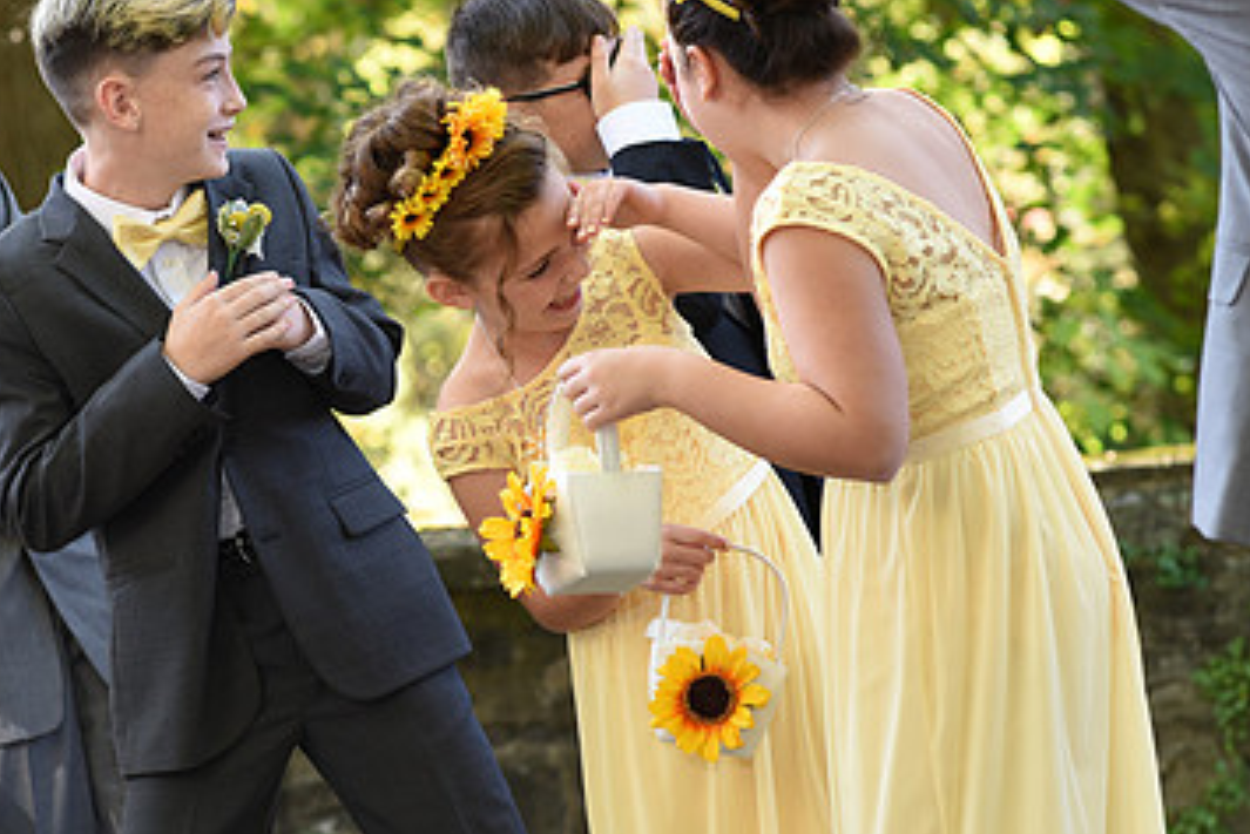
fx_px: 4828
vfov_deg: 9.9
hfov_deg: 14.7
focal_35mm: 139
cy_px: 361
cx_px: 261
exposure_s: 1/200
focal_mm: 85
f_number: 4
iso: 500
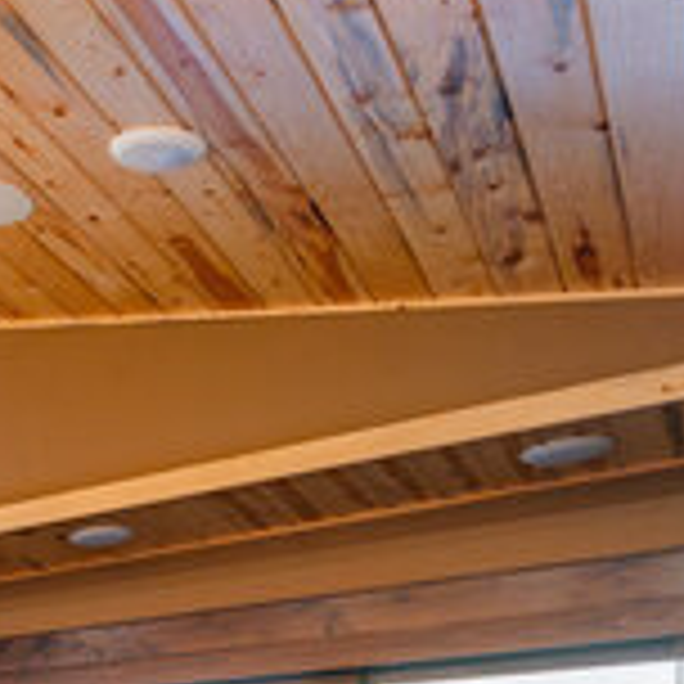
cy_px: 857
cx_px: -418
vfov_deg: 28.7
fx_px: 1118
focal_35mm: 50
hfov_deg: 24.1
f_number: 4
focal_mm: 14
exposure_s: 1/30
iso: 125
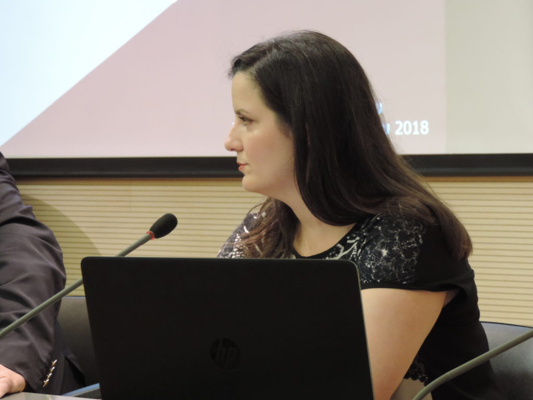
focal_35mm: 155
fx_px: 2387
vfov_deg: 9.6
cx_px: 266
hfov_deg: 12.7
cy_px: 200
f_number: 4.4
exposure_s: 1/20
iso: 800
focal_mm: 27.6
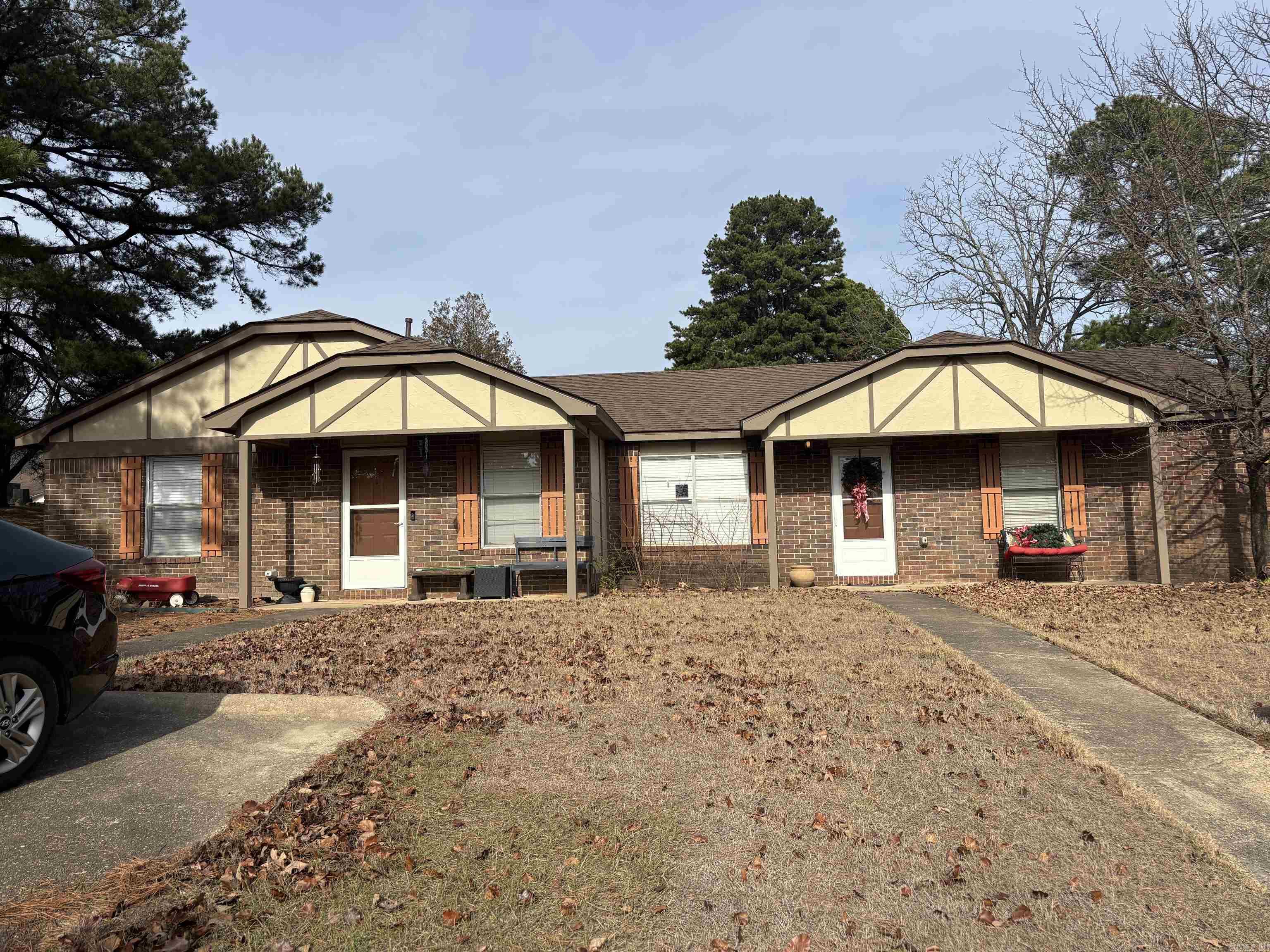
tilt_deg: +3.4
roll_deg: +0.5
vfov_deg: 53.1
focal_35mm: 26
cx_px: 635
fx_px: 954
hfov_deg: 67.3
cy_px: 476
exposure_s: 1/3937
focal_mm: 5.96
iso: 50
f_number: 1.6
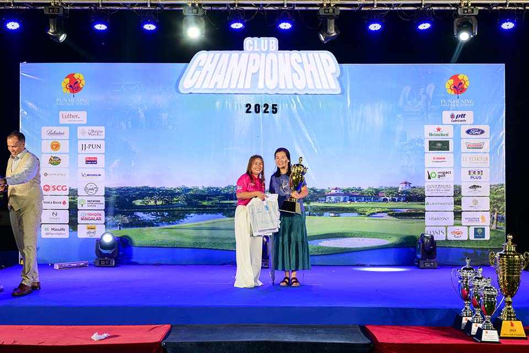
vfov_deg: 37.9
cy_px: 176
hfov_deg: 54.4
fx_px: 514
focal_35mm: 35
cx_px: 264
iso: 1250
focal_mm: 35
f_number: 6.3
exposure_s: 1/125
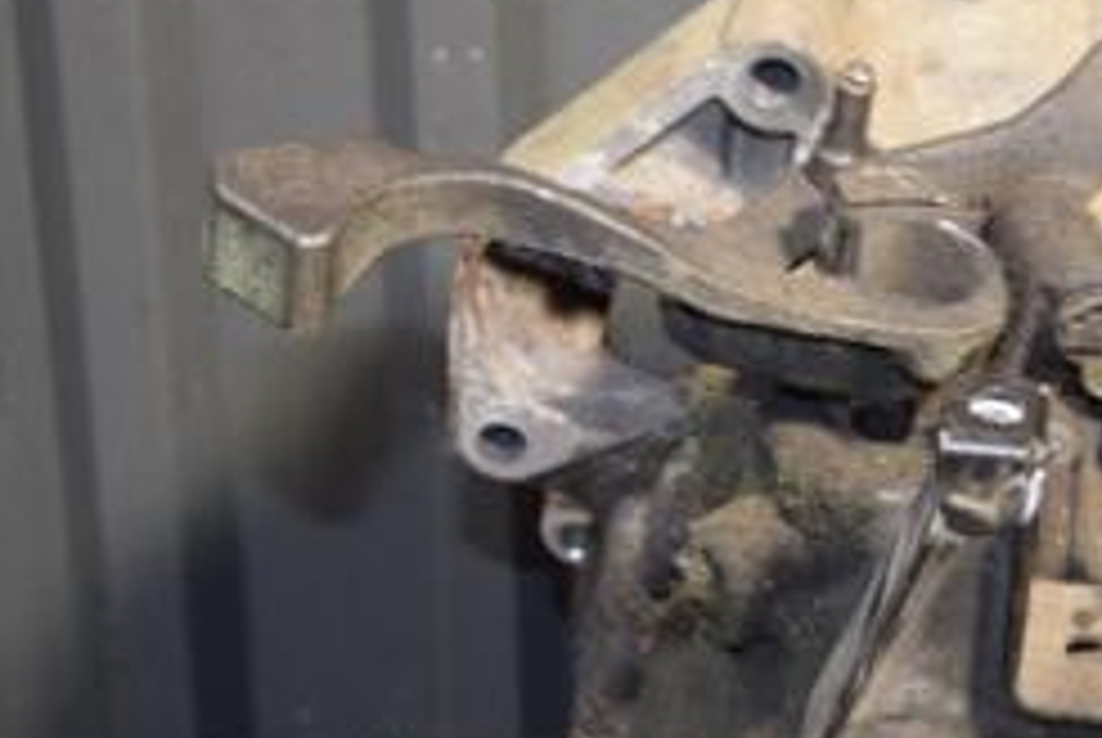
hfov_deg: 18.1
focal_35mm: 110
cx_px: 1120
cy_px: 688
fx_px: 3371
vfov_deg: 12.4
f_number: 5
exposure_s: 1/80
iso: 800
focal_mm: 30
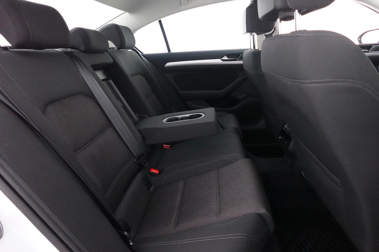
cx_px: 190
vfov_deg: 61.9
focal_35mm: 20
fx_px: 211
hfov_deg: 84.0
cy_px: 126
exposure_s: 1/80
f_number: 2
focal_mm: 7.6
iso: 4000
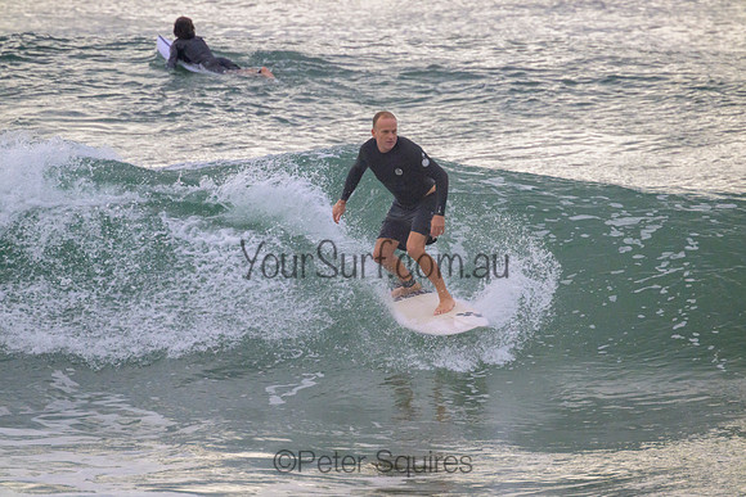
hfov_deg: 2.6
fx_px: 16581
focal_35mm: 800
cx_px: 373
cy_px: 248
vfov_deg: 1.7
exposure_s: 1/2000
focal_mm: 800
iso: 2500
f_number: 11
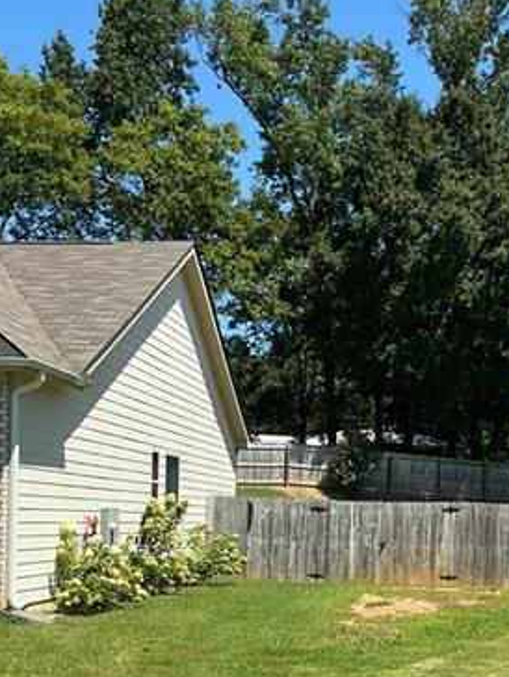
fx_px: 1195
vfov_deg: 30.8
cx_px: 292
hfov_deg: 24.0
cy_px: 549
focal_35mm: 61
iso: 25
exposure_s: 1/1412
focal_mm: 3
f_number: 1.8
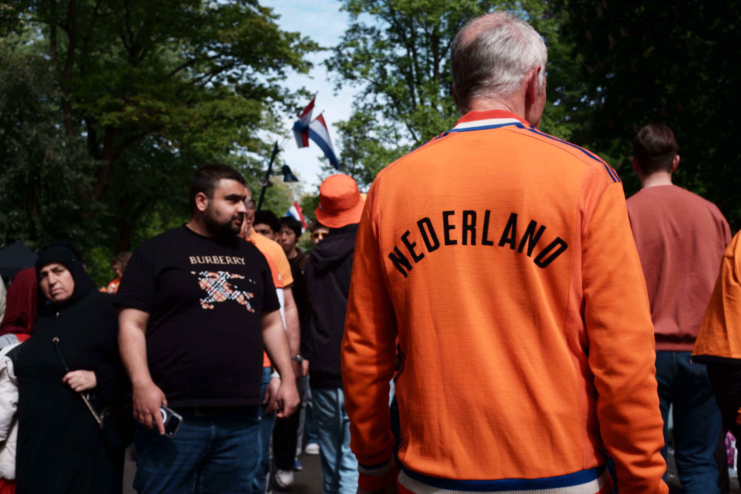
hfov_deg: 47.4
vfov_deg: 32.6
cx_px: 370
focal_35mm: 41
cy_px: 247
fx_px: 844
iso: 200
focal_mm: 27
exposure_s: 1/400
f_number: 7.1
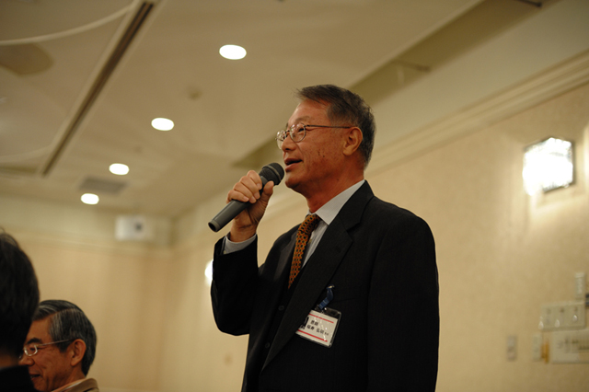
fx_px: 818
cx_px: 294
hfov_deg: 39.6
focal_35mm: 50
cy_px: 196
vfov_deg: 27.0
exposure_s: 1/100
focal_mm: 50
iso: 1000
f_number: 2.8
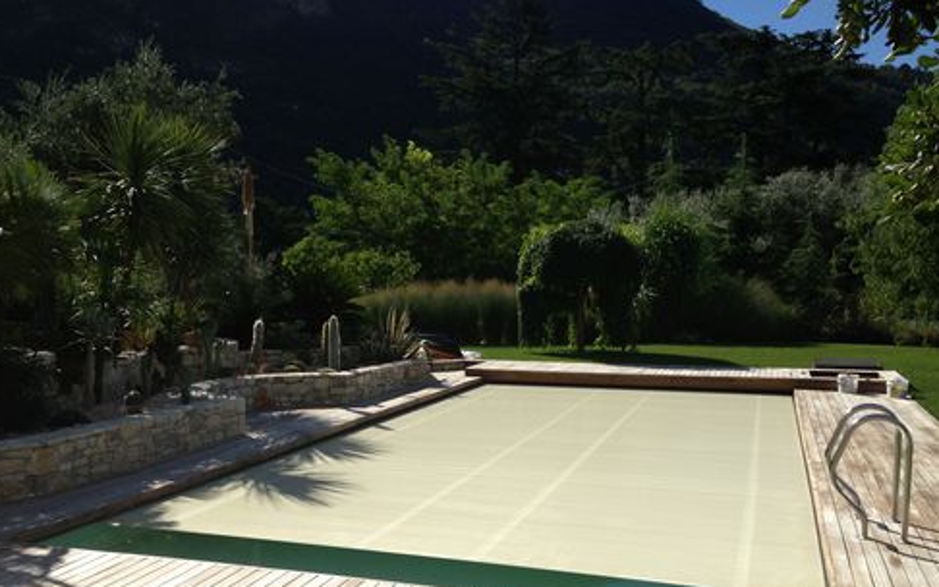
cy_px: 360
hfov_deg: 54.0
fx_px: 921
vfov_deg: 35.2
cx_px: 471
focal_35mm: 36
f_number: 2.4
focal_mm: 4.13
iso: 50
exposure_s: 1/1600
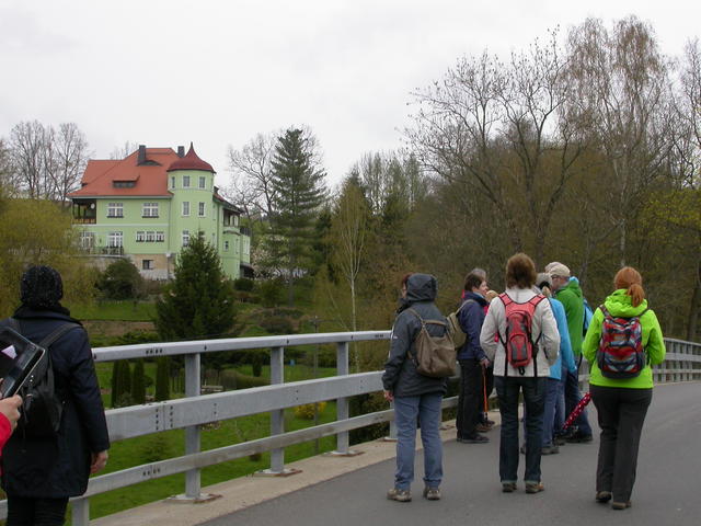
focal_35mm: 55
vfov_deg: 26.6
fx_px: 1114
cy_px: 263
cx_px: 350
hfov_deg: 34.9
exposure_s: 1/256
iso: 100
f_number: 5.4
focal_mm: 11.5
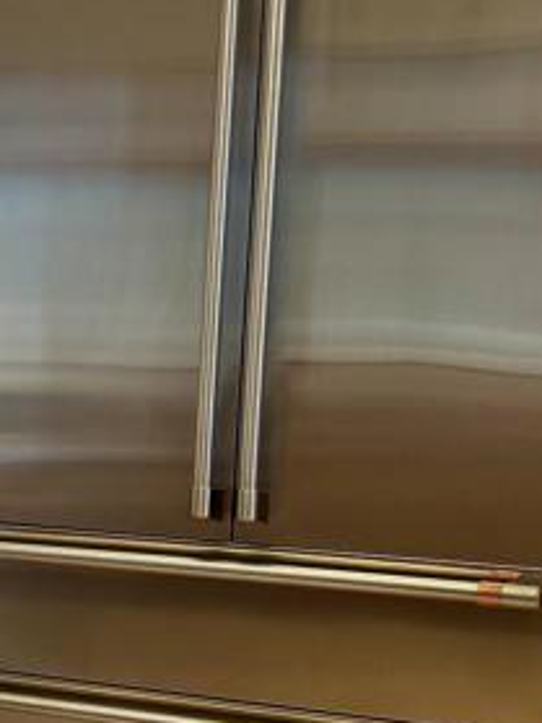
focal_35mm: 88
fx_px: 1839
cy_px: 573
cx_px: -353
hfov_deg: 15.1
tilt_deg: -11.5
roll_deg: +0.0
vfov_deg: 22.0
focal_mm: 6.76
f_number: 1.78
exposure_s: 1/120
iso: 200
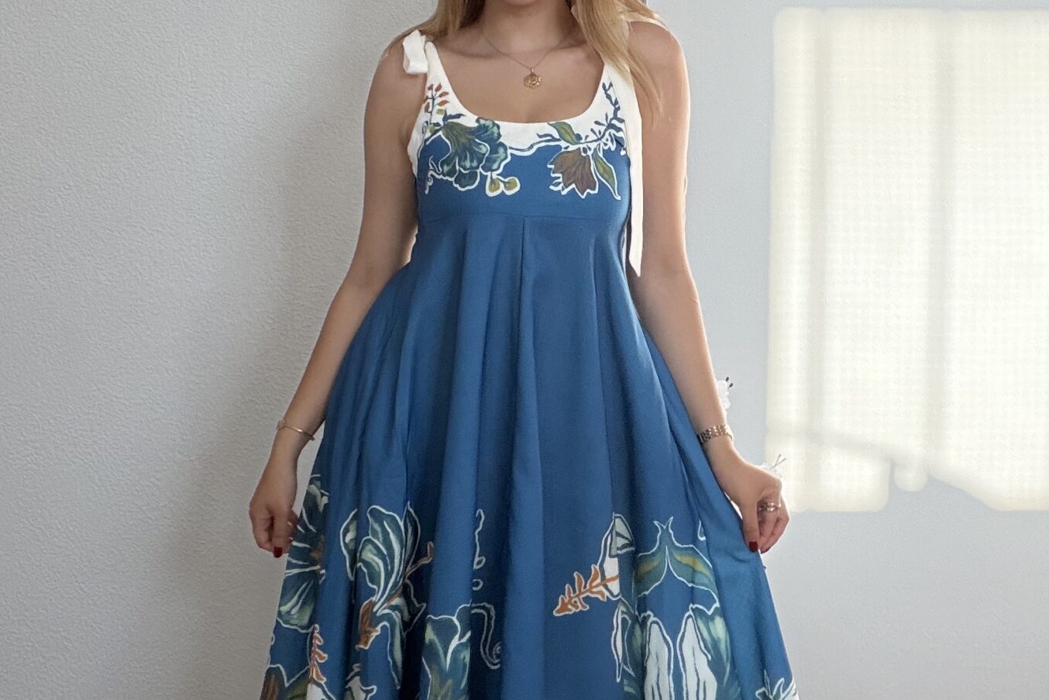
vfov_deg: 22.7
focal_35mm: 59
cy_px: 150
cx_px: 576
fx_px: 1719
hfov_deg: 33.9
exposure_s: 1/233
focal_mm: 2.71
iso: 64
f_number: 1.9
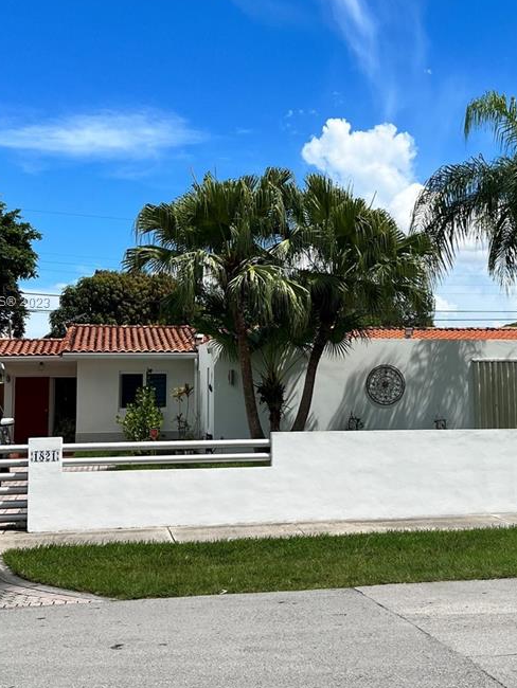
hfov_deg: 30.1
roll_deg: +1.2
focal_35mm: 48
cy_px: 303
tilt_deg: +7.2
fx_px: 955
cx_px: 332
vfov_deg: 39.6
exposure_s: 1/5076
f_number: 1.5
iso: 50
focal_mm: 5.7
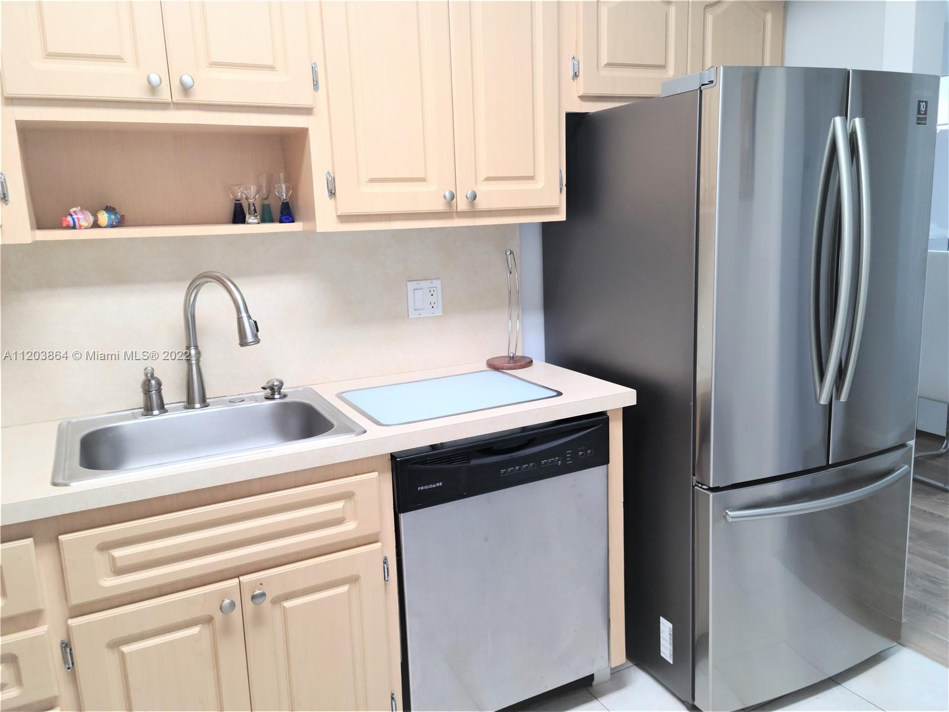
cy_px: 356
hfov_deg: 63.4
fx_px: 768
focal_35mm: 28
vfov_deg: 49.7
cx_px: 474
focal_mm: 5.9
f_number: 2
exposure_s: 1/40
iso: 160
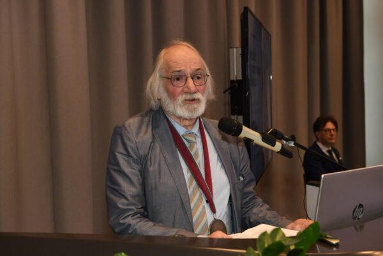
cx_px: 192
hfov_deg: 34.5
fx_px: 617
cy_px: 128
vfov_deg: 23.4
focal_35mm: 58
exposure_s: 1/60
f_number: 8
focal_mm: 58
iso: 1250
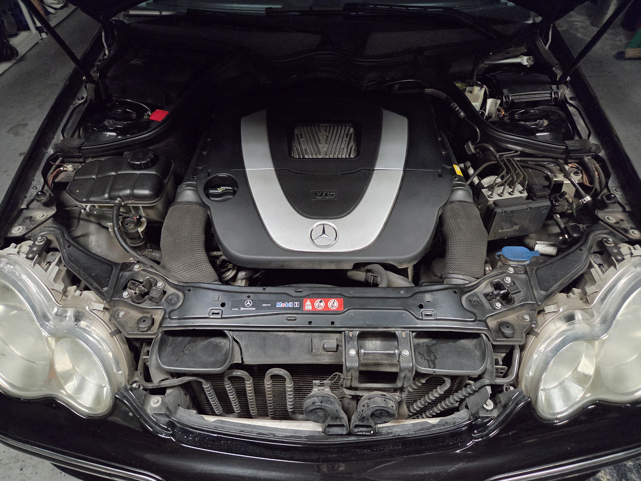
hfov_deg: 73.9
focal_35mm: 23
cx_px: 320
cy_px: 240
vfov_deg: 58.9
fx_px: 426
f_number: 1.8
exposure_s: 1/120
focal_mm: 5.4
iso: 2000
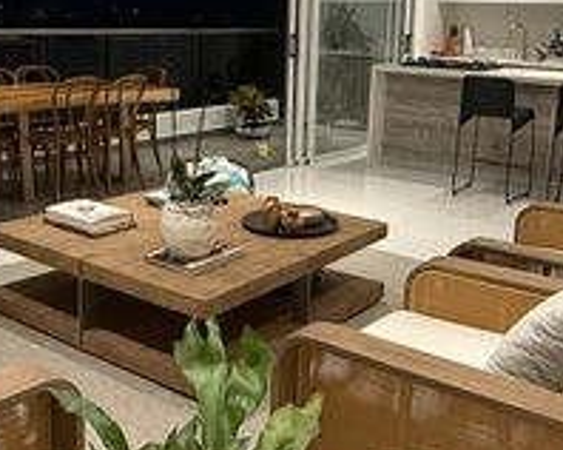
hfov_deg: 40.4
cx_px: 269
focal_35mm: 46
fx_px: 766
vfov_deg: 32.4
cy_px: 151
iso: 500
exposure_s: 1/60
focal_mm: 2.22
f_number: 2.2
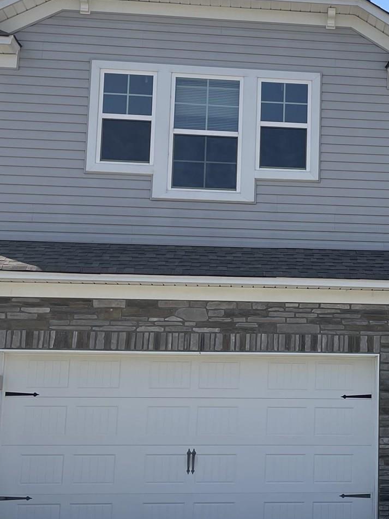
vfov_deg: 30.7
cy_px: 252
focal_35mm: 63
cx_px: 367
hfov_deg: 22.6
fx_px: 944
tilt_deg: +10.4
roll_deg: -0.6
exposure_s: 1/3731
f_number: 1.6
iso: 32
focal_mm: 4.2
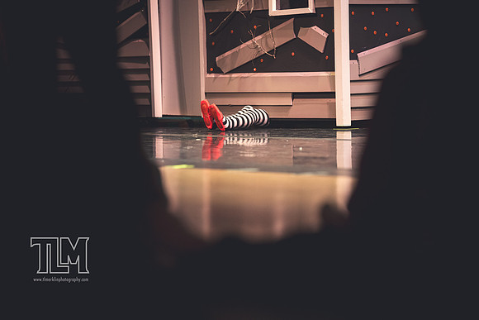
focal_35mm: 170
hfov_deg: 12.1
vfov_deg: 8.1
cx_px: 240
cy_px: 160
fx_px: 2262
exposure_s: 1/250
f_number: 2.8
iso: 4000
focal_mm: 170
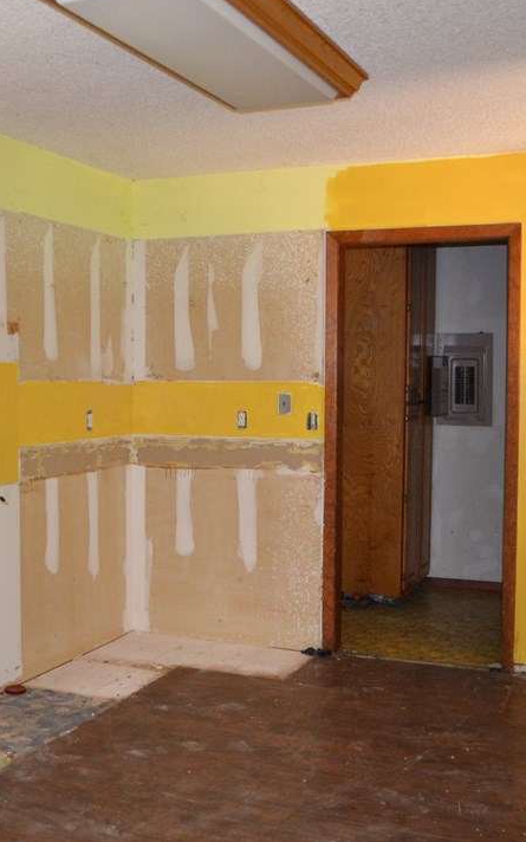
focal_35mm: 42
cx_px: 204
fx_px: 963
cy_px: 416
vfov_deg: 47.2
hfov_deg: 30.4
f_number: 3.5
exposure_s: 1/60
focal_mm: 18
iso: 1800
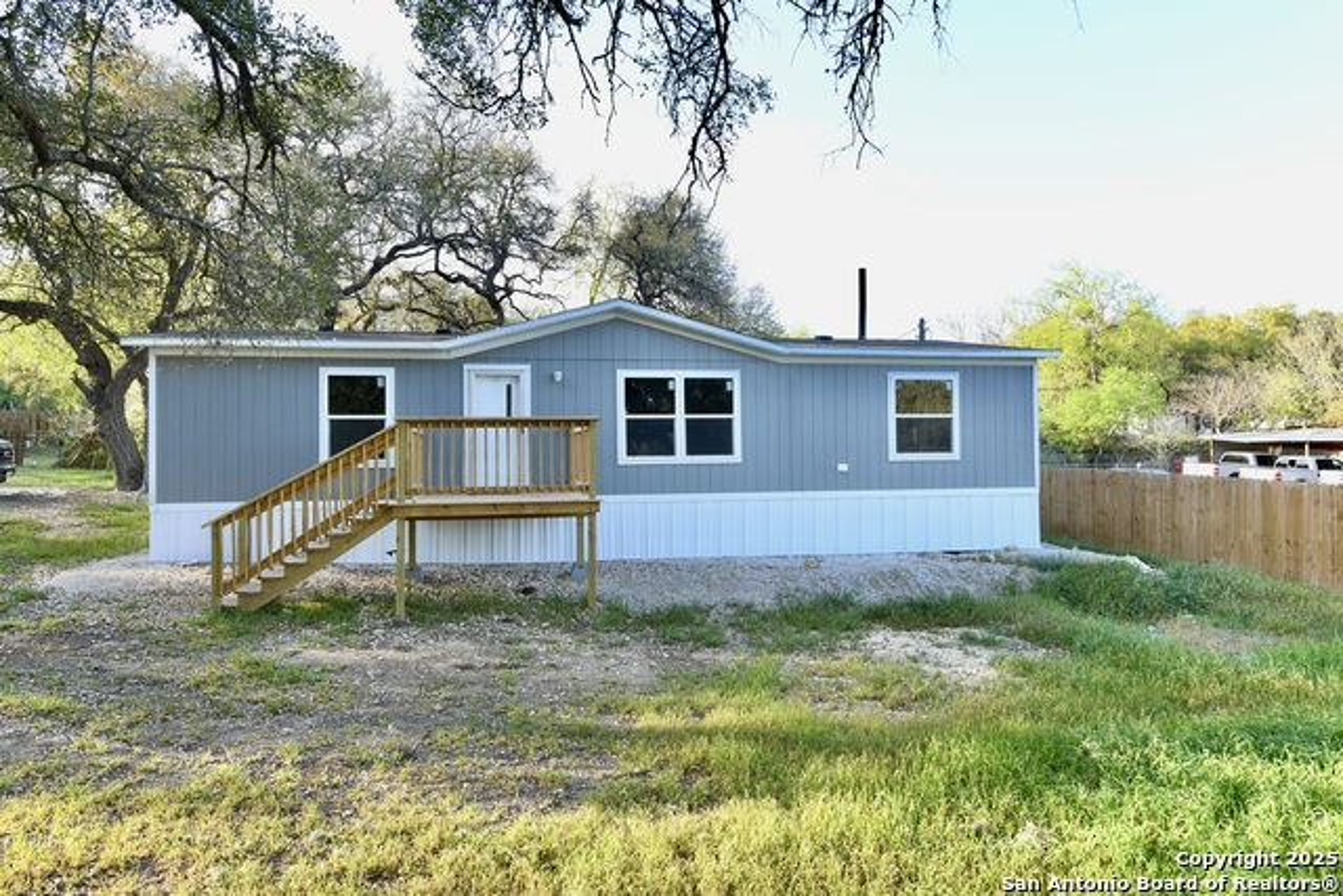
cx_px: 672
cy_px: 448
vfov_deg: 53.2
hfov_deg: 73.7
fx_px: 895
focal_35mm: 24
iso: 160
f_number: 8
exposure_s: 1/40
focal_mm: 24
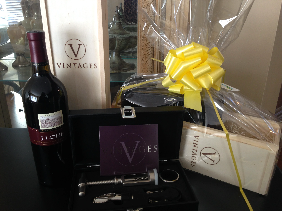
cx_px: 141
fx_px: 269
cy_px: 106
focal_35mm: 33
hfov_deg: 55.4
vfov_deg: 42.9
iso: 80
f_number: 2.4
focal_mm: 4.12
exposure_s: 1/20
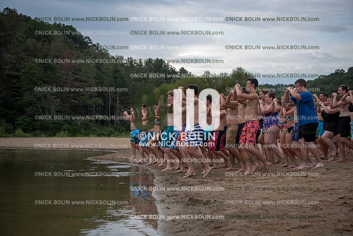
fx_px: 539
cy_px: 118
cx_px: 176
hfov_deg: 36.2
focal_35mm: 55
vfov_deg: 24.6
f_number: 3.2
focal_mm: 55
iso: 160
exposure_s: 1/1600
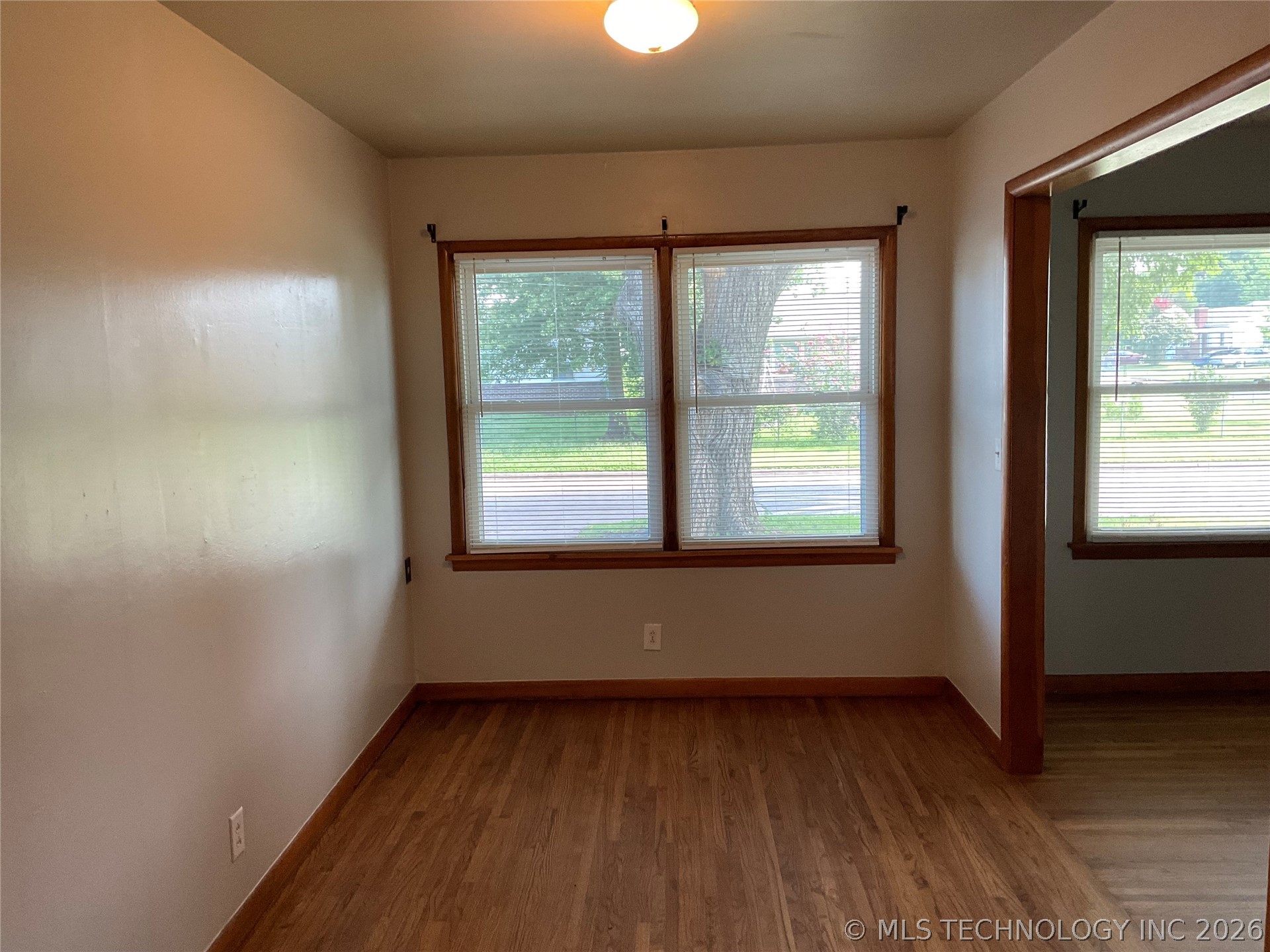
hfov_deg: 61.7
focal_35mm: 29
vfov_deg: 48.2
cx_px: 635
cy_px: 476
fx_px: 1064
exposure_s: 1/60
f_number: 1.8
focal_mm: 3
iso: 100
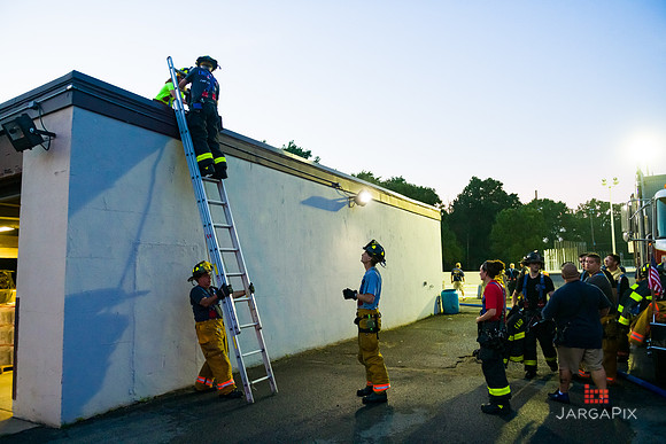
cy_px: 222
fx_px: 481
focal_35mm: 26
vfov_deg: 49.6
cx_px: 333
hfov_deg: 69.4
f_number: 3.2
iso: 3200
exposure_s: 1/125
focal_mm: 26
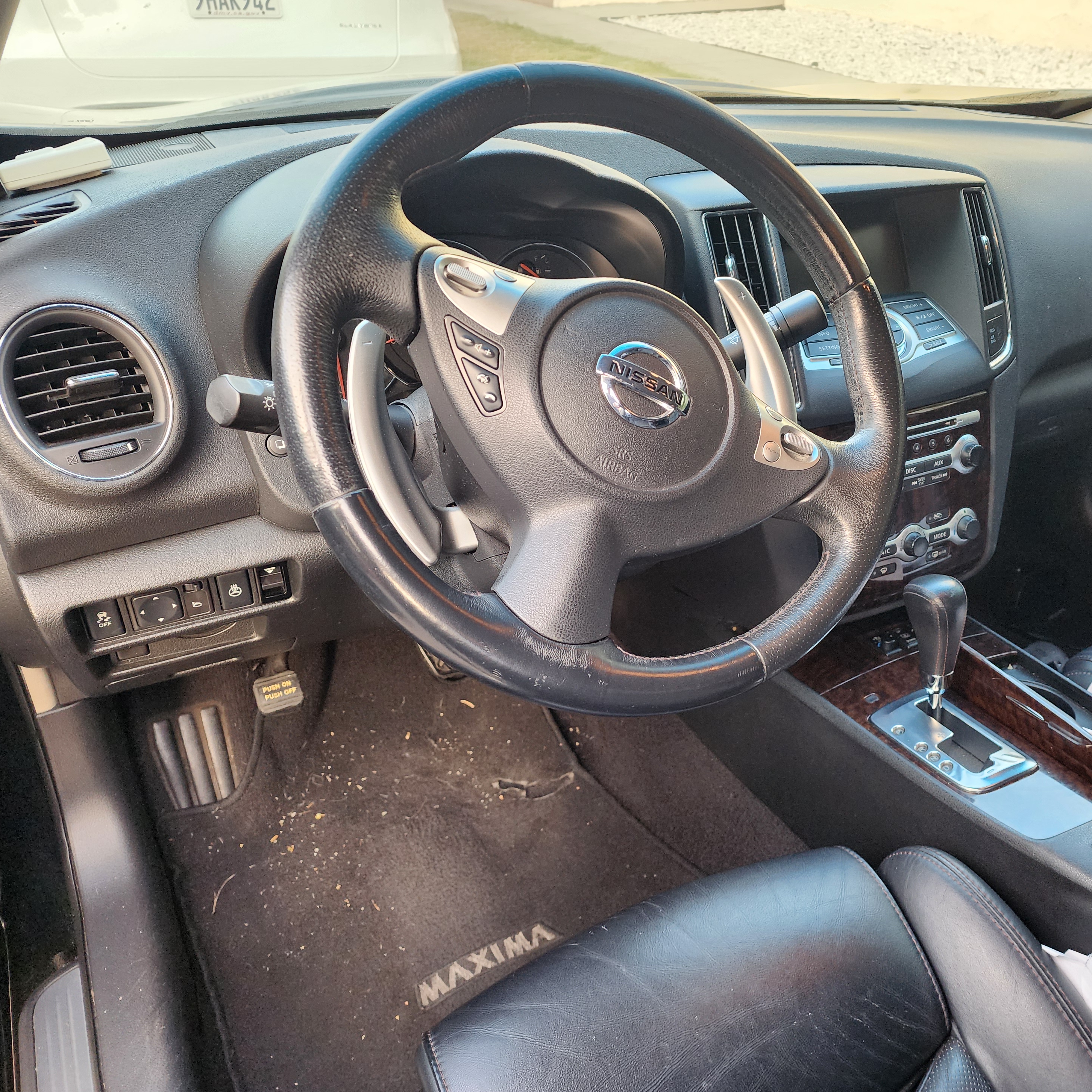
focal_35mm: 28
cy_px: 538
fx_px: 999
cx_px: 711
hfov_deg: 56.3
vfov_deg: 57.3
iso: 250
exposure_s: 1/120
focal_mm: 6.4
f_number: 1.8
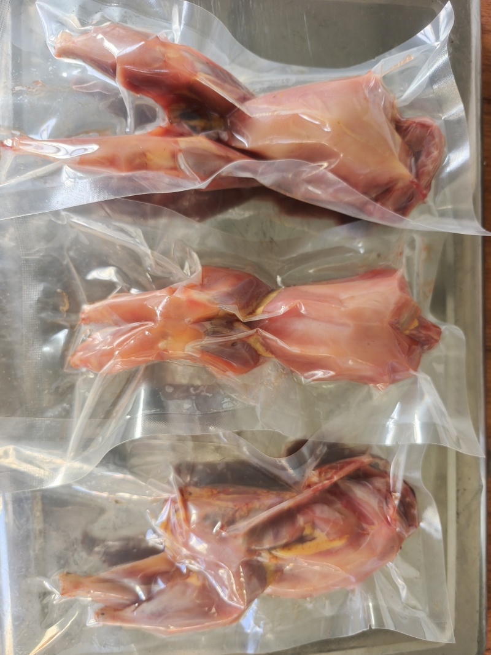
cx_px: 246
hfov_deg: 58.9
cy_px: 328
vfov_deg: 73.9
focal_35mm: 23
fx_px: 435
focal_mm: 6.06
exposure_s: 1/185
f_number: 1.6
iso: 250
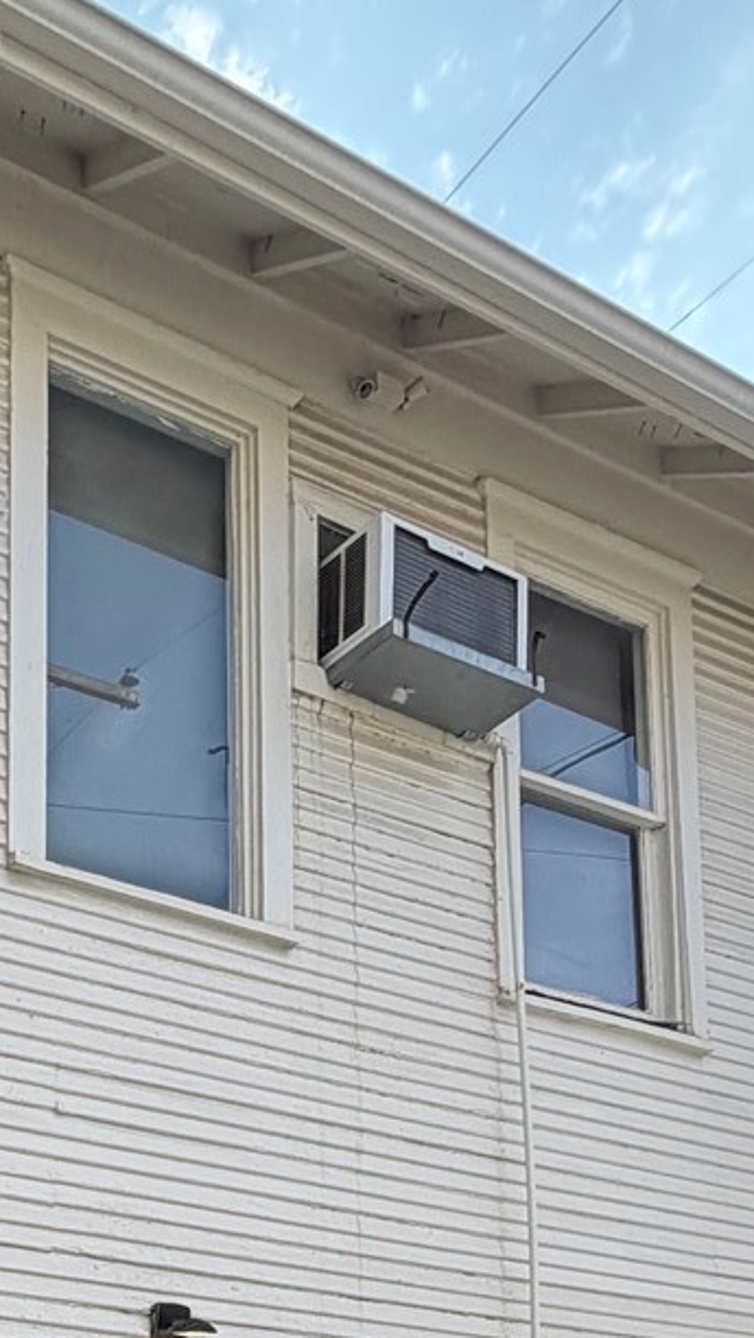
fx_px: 1810
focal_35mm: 51
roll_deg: -0.9
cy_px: 1548
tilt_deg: +7.8
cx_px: 28
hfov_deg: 22.7
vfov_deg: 33.9
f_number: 2.2
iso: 40
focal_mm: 2.22
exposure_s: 1/625
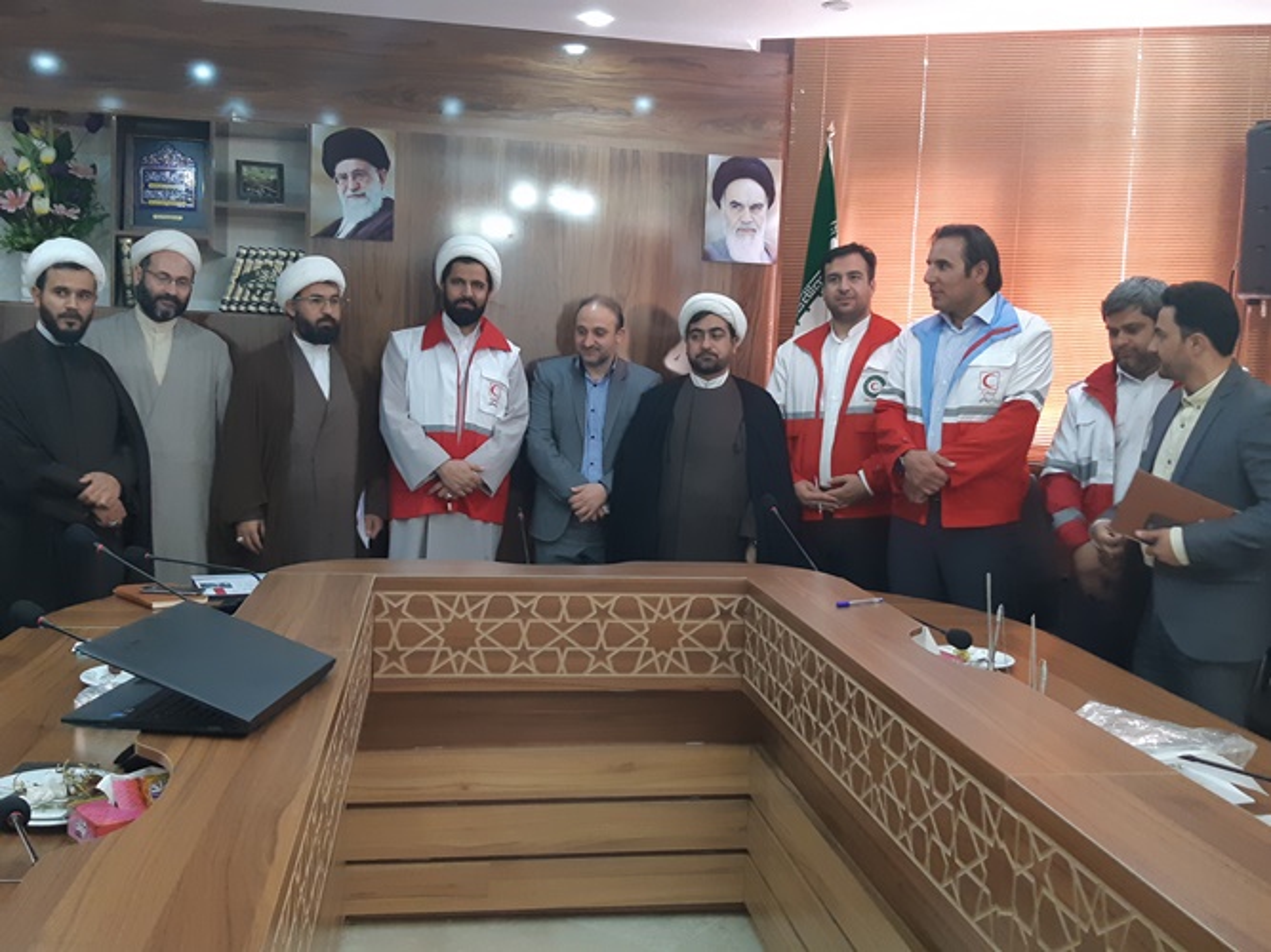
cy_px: 476
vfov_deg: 53.0
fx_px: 954
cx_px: 636
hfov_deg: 67.3
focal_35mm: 26
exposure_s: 1/25
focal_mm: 3.93
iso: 250
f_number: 1.7
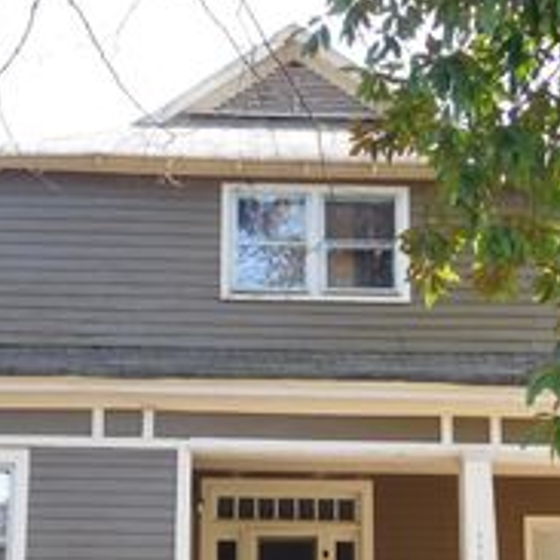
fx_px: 1592
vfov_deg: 19.7
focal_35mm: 87
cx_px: 294
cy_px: 461
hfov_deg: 19.9
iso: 125
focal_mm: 6.3
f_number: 3.5
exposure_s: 1/125
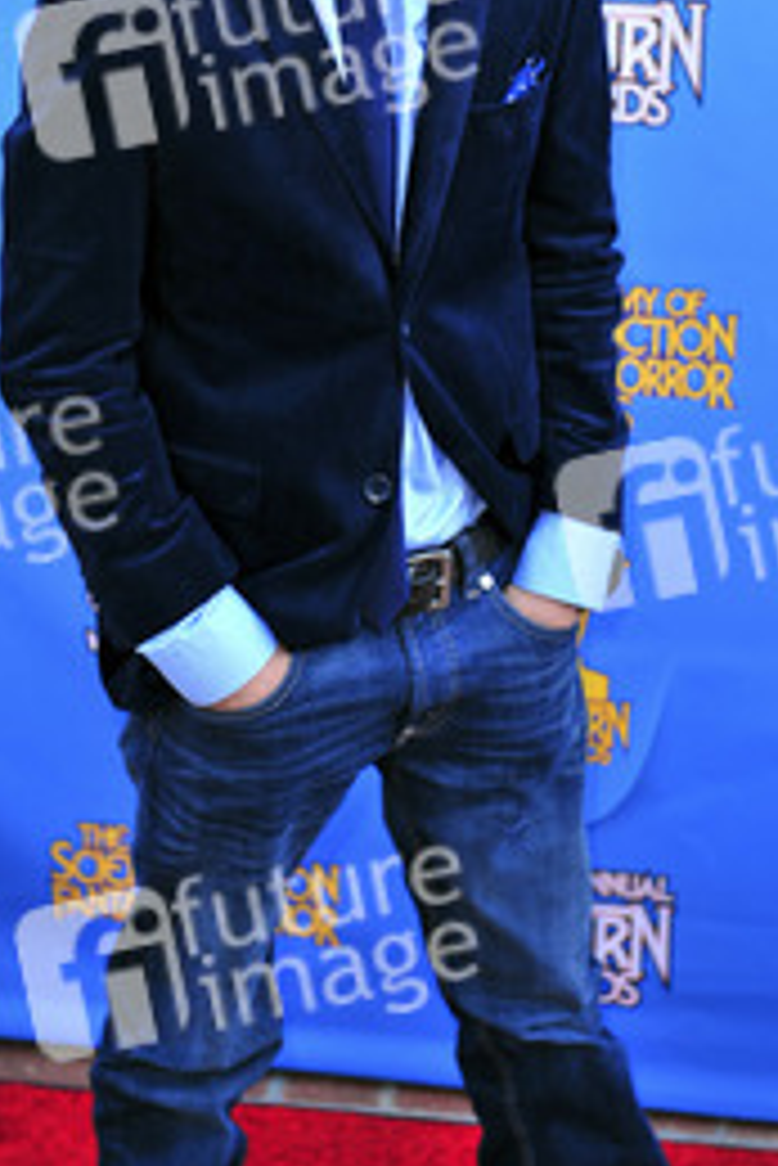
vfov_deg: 18.8
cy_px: 279
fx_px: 3496
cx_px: 380
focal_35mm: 108
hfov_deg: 12.7
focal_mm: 70
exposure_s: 1/500
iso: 800
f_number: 4
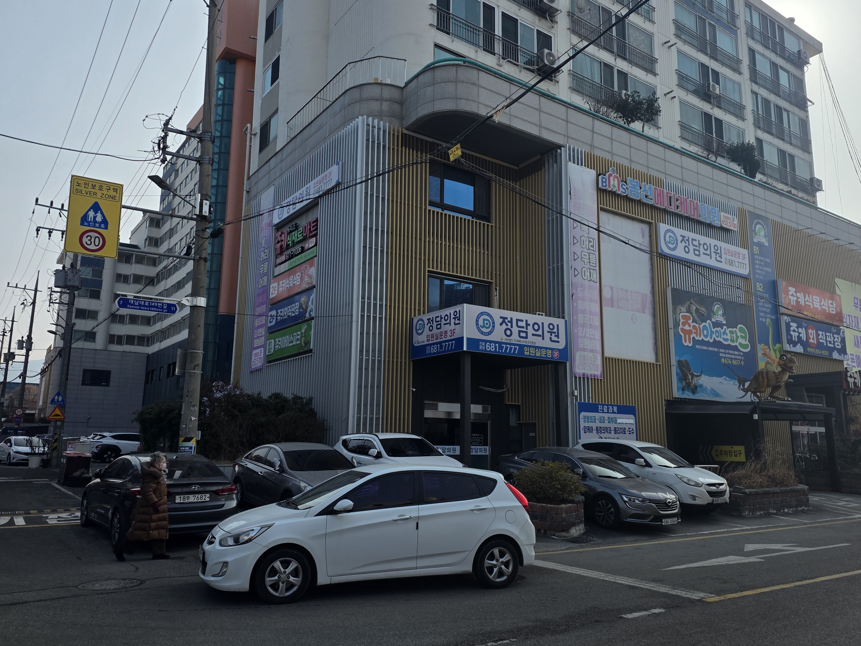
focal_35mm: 27
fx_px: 672
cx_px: 445
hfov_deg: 65.3
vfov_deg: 51.3
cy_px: 308
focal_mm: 6.3
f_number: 1.7
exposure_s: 1/7944
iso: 50
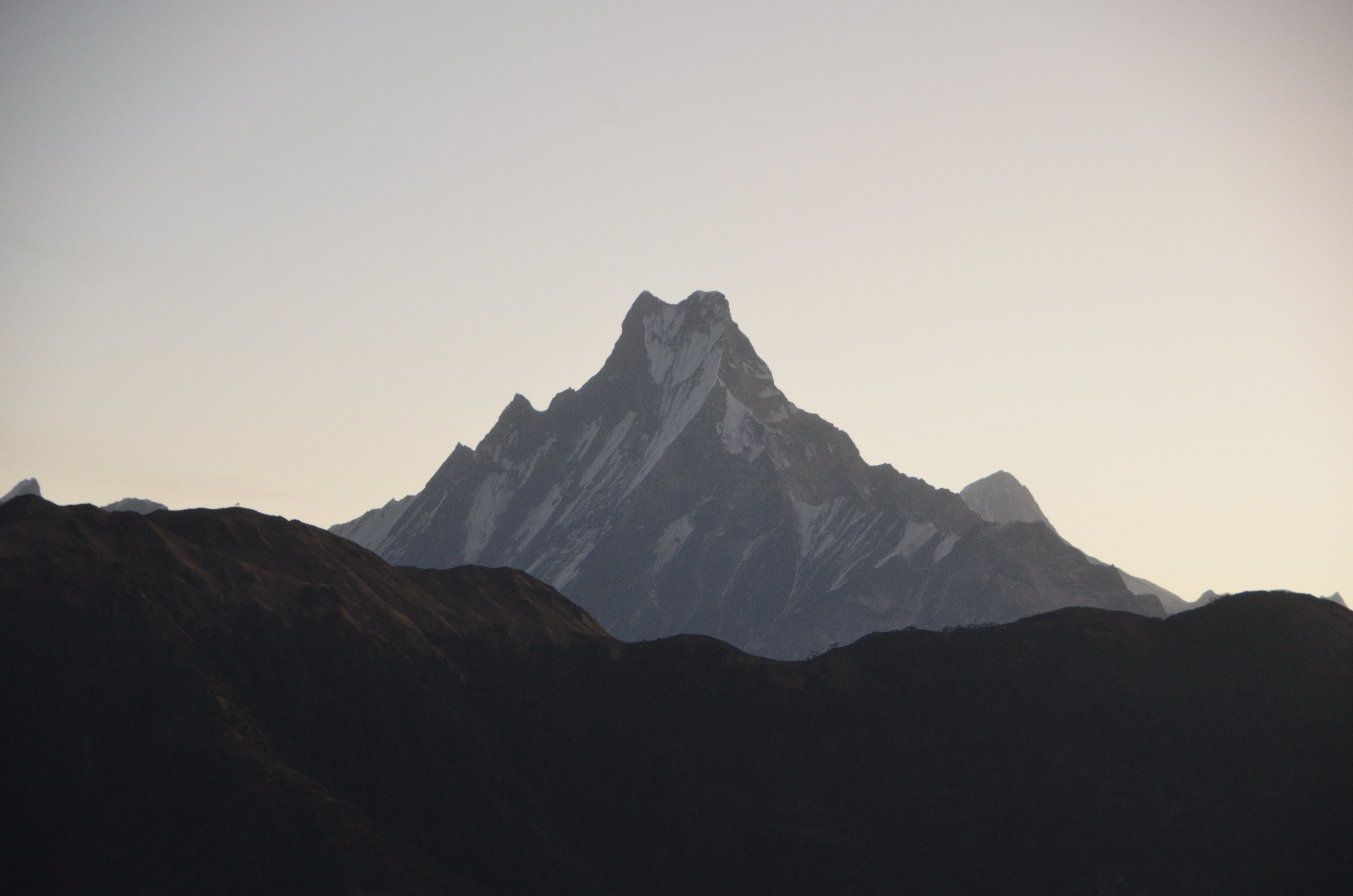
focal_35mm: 135
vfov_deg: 10.1
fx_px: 5063
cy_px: 448
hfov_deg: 15.2
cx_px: 676
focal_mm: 90
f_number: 5.3
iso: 1100
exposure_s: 1/60
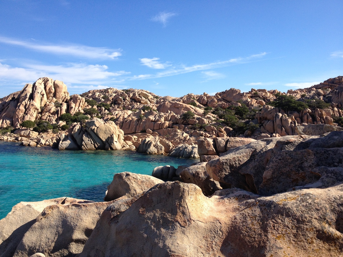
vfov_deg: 40.7
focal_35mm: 35
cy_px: 128
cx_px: 172
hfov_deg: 52.6
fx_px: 347
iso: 64
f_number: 2.4
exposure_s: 1/1493
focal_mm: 4.28
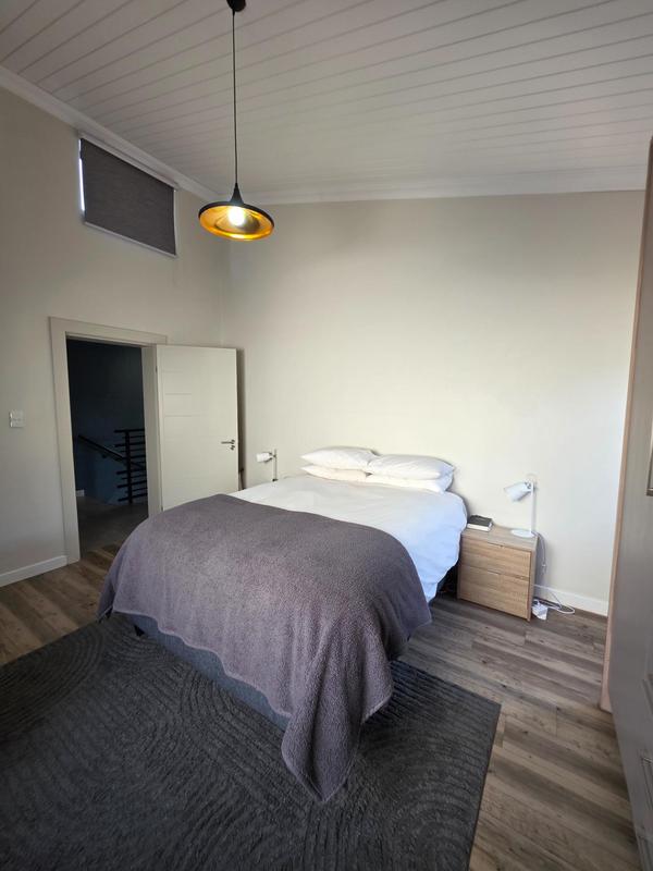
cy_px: 436
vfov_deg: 106.2
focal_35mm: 13
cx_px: 326
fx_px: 327
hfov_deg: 89.9
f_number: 1.9
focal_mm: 2.2
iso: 100
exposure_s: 1/100
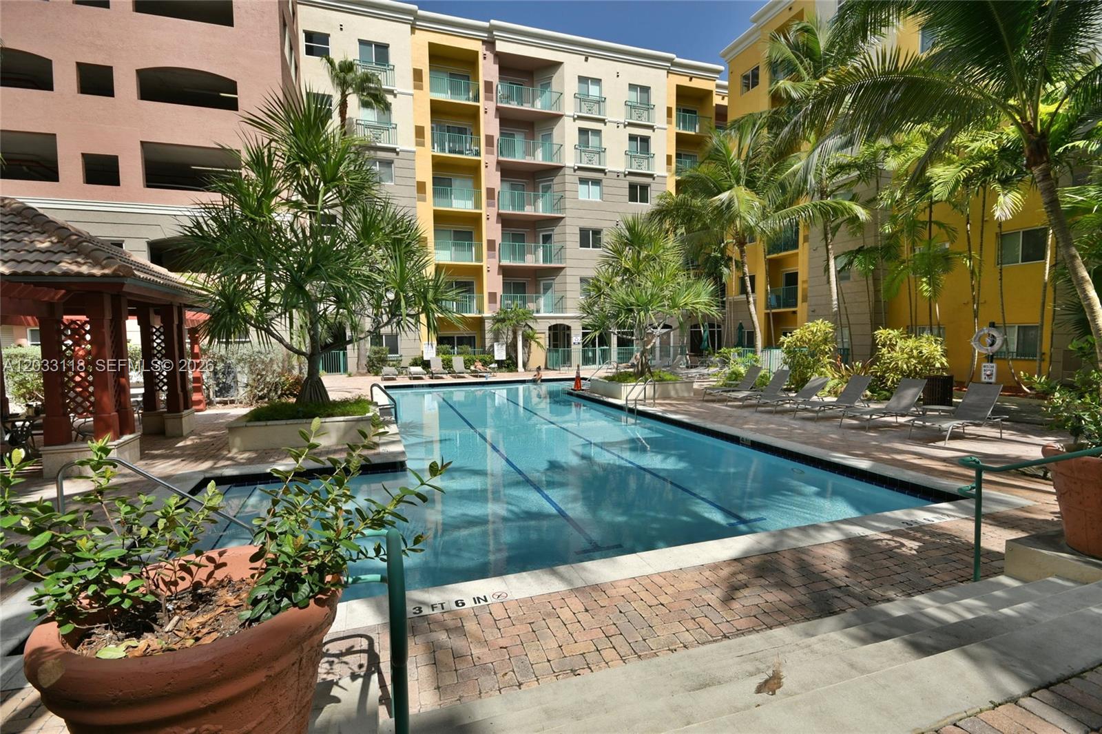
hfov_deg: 93.3
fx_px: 520
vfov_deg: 70.4
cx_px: 551
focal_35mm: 17
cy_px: 367
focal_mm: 11.5
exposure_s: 1/250
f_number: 8
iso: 100
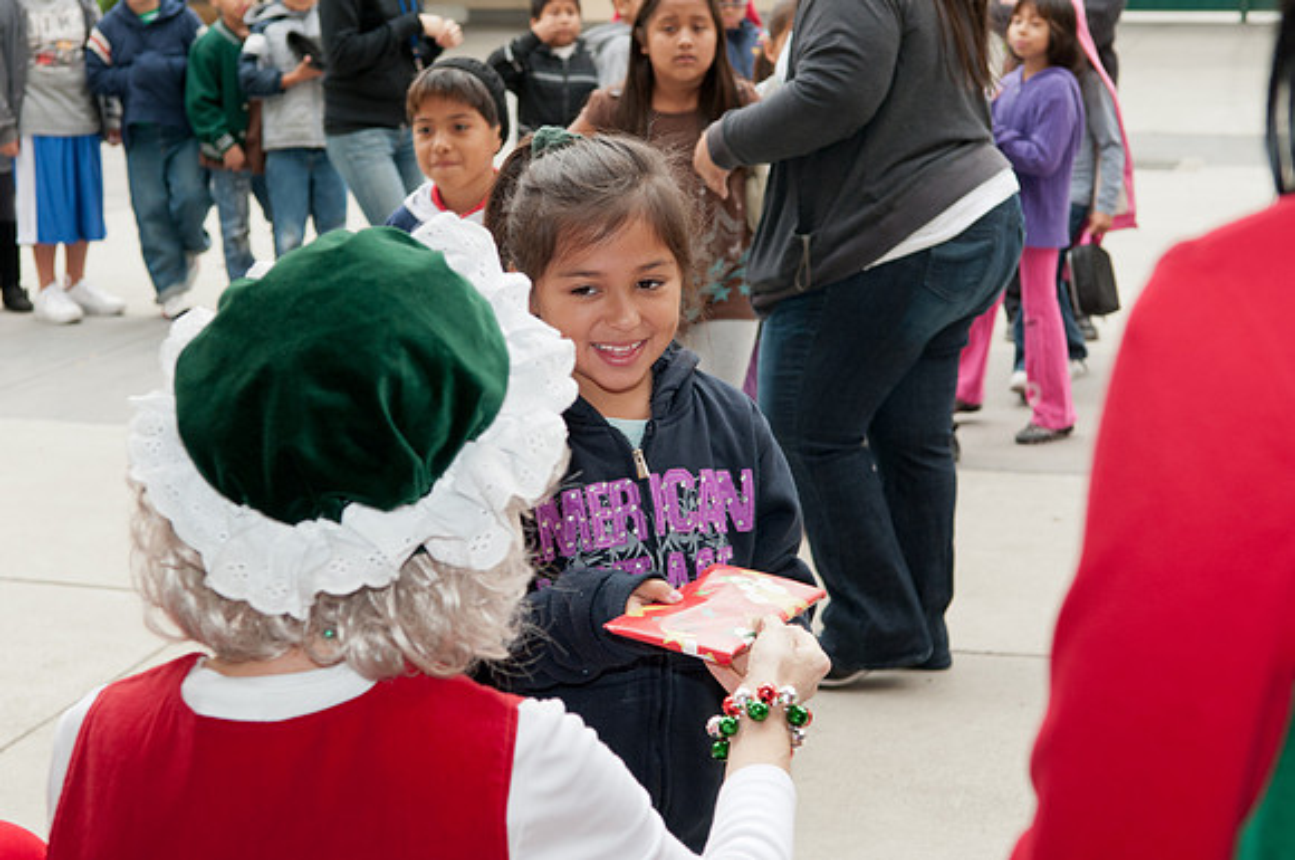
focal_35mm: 68
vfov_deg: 20.1
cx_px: 648
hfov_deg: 29.9
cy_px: 430
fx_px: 2425
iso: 320
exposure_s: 1/125
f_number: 5.6
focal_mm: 45
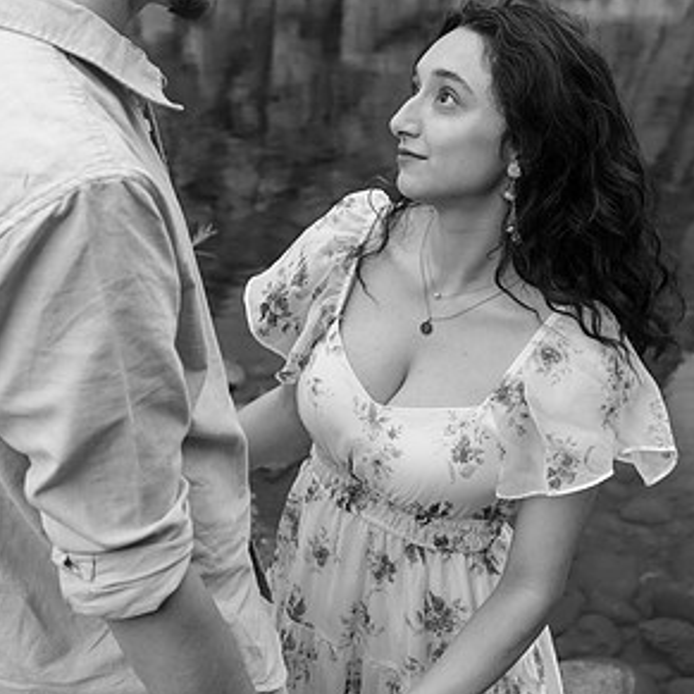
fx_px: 1043
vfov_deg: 36.6
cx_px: 348
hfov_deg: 36.8
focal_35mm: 46
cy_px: 258
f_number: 4.5
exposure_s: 1/250
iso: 800
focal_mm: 35
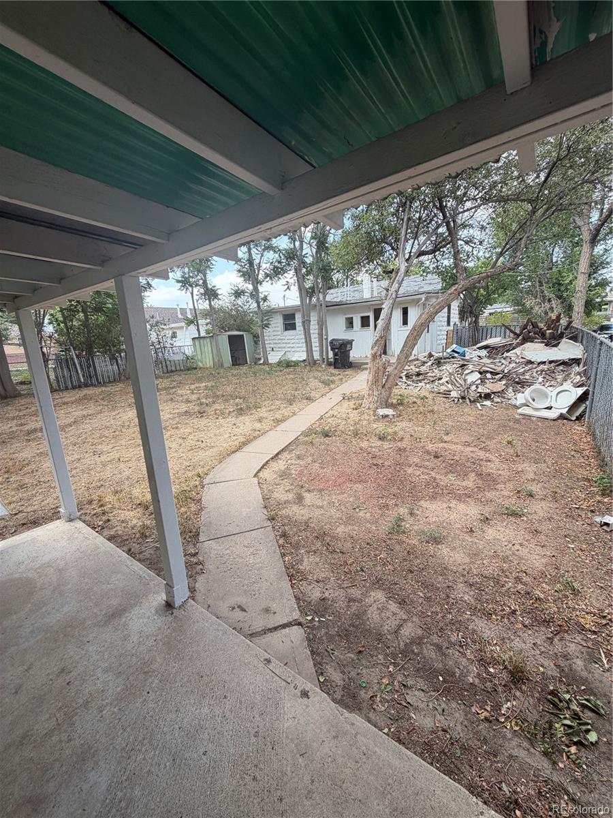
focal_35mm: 14
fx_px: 331
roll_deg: +1.9
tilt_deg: -10.6
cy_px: 409
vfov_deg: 102.1
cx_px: 306
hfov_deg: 85.7
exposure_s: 1/359
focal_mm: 2.22
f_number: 2.2
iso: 50
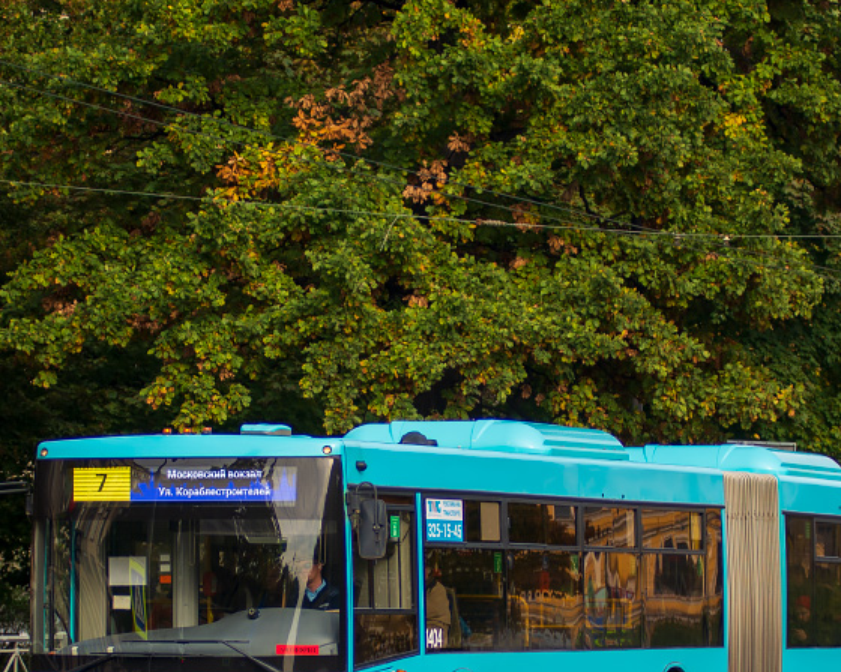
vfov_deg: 9.6
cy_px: 498
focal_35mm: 161
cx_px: 420
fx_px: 4007
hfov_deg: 12.0
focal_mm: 80
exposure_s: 1/640
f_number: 2.8
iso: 50
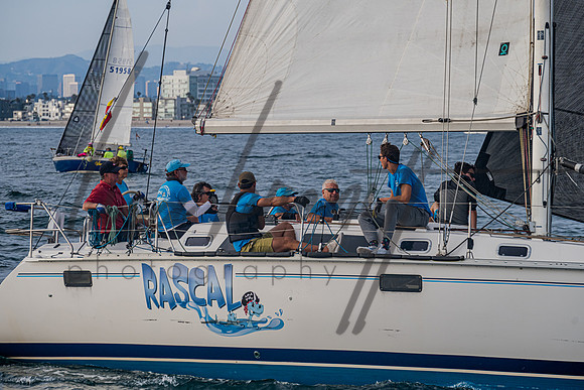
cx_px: 291
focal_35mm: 166
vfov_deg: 8.3
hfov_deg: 12.4
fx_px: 2696
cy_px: 171
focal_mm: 140
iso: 400
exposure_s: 1/640
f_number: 6.3
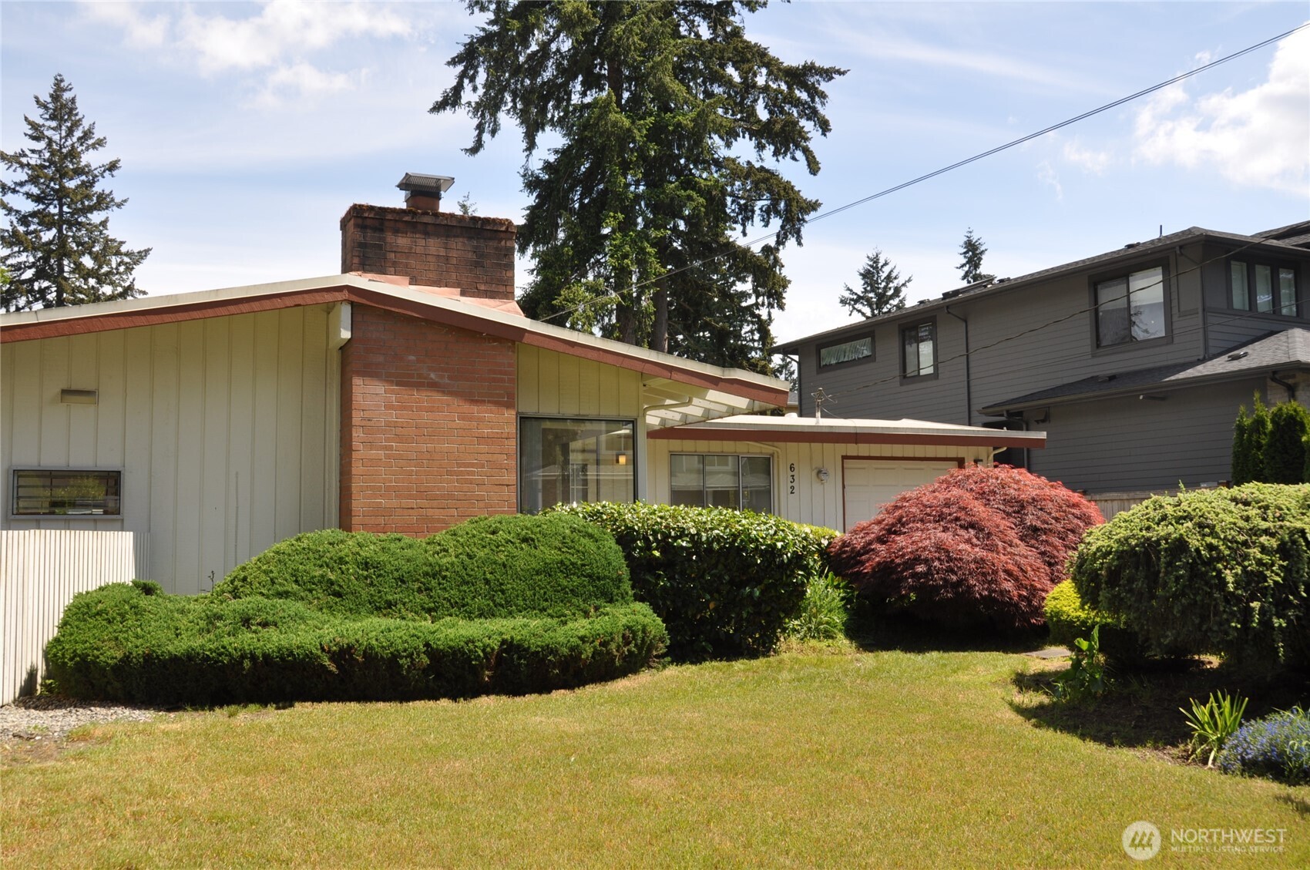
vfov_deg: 39.9
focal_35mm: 33
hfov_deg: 57.3
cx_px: 655
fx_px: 1199
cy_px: 435
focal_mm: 22
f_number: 11
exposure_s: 1/125
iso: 200
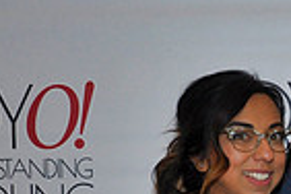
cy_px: 306
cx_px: 314
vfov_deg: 8.4
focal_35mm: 160
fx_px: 1293
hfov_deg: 12.6
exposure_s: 1/60
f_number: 4
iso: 200
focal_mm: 26
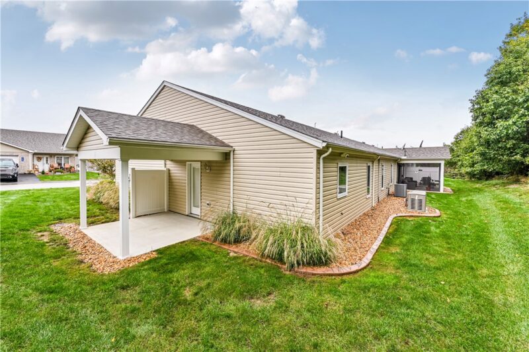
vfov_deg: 81.1
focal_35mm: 14
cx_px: 264
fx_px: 206
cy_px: 176
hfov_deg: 104.3
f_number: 8
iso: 200
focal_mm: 14
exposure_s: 1/25
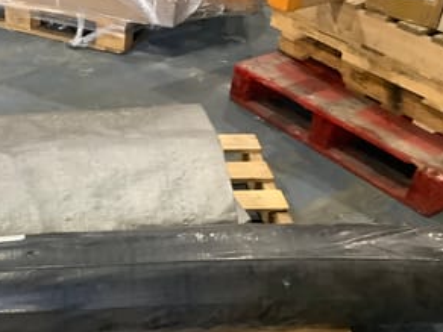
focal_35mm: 53
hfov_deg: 34.9
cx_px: 79
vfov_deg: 27.3
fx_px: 678
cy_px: 230
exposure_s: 1/50
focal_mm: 3.3
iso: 320
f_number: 2.4
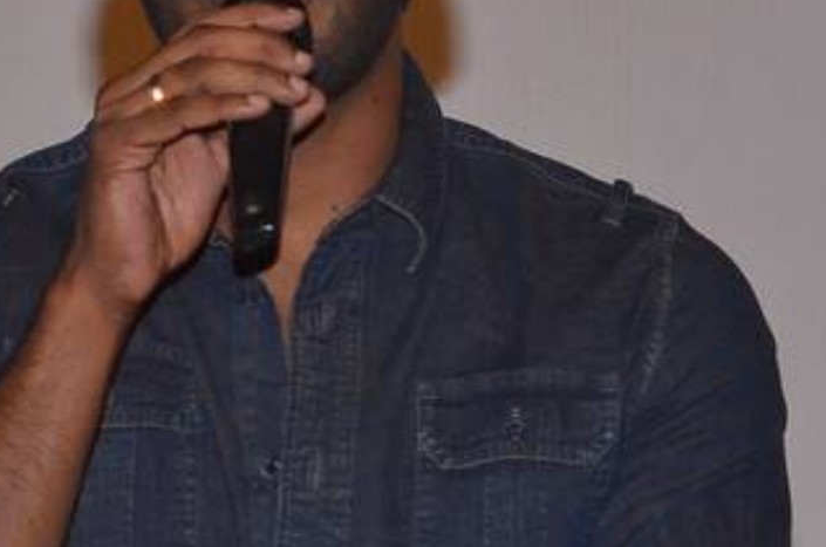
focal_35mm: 318
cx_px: 216
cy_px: 314
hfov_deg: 6.5
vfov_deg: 4.3
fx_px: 7281
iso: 1600
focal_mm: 66
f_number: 7.1
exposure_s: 1/250
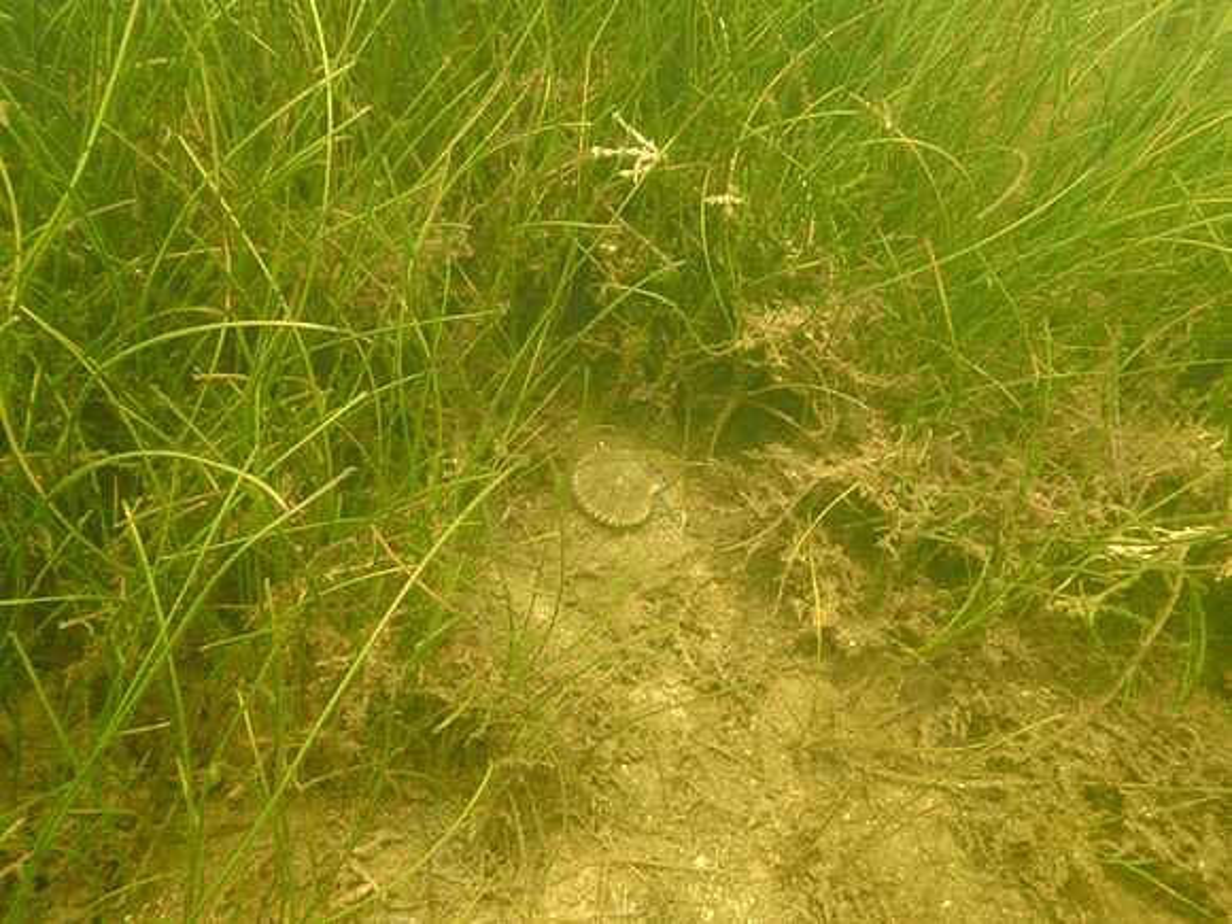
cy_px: 462
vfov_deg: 54.9
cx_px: 616
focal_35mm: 25
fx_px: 890
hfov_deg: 69.4
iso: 100
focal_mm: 4.5
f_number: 2.8
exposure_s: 1/125
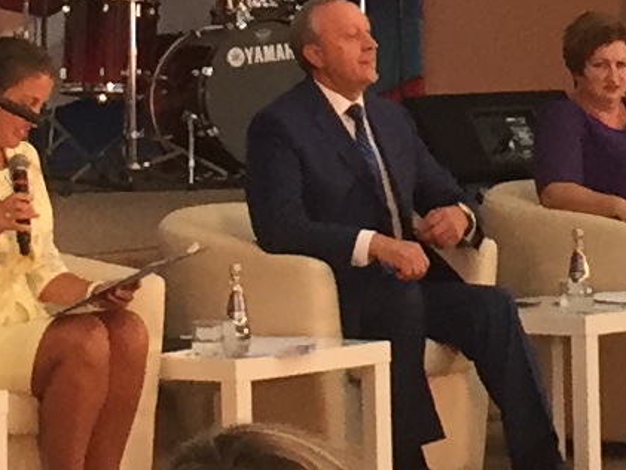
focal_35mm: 225
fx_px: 4070
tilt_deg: +2.9
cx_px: 501
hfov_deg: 8.8
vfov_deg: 6.5
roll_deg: +0.4
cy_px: -363
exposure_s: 1/33
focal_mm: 4.15
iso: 50
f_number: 2.2
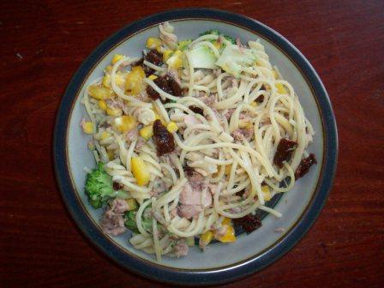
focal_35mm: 37
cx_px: 192
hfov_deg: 50.1
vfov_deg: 38.7
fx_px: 410
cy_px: 144
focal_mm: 6.2
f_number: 2.8
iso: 160
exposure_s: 1/64
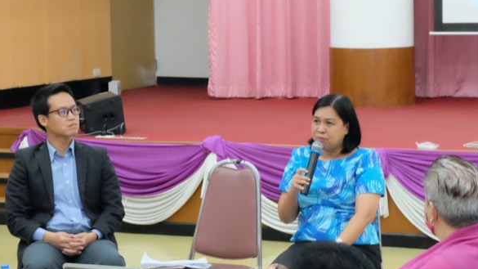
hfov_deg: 15.6
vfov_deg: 8.8
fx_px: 1749
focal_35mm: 138
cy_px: 172
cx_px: 208
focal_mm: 50
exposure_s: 1/85
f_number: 5.6
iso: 6400
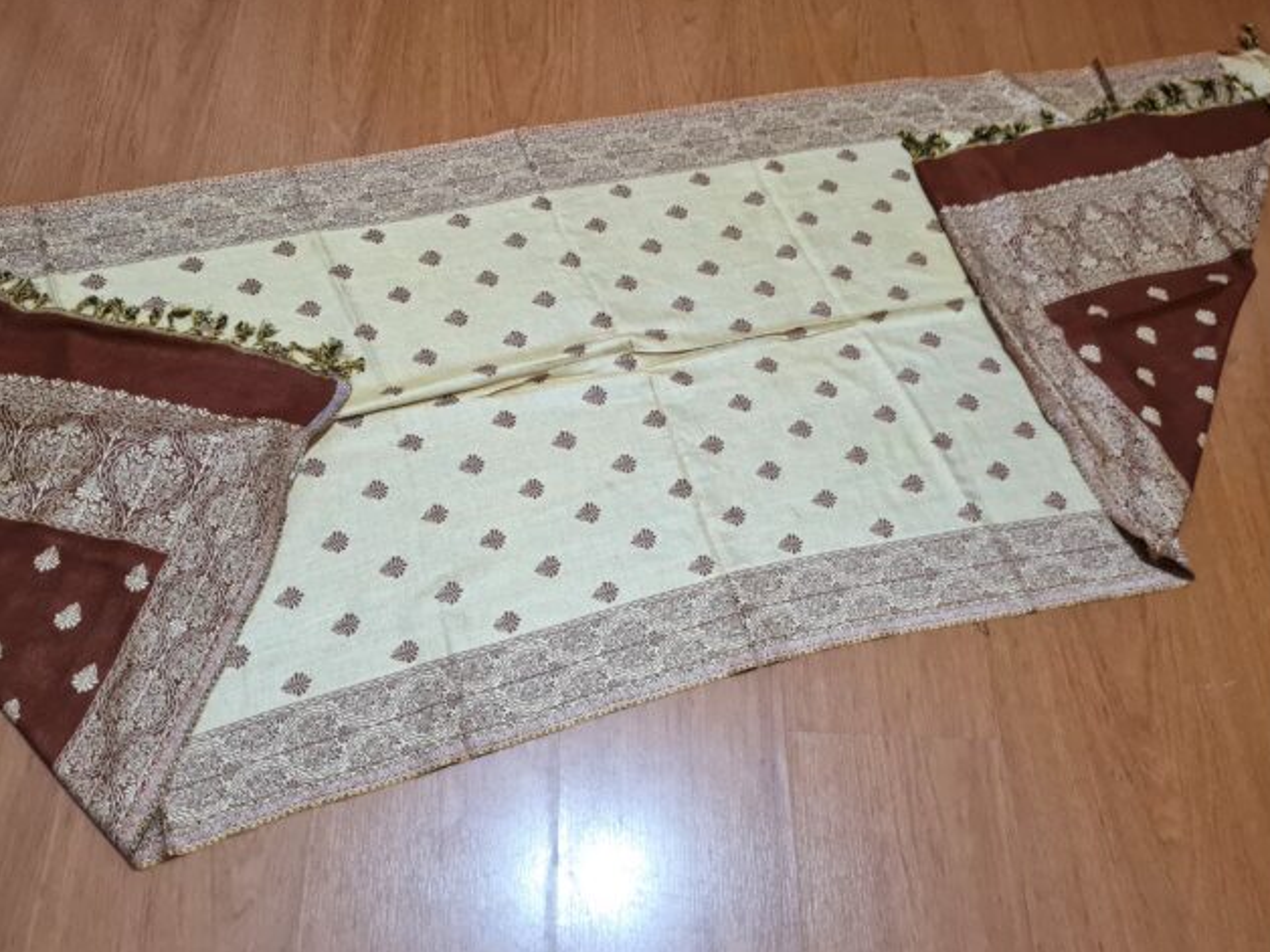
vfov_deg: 48.2
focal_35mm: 29
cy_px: 486
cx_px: 576
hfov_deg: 61.5
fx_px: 1064
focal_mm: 5.4
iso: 500
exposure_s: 1/40
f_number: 1.8
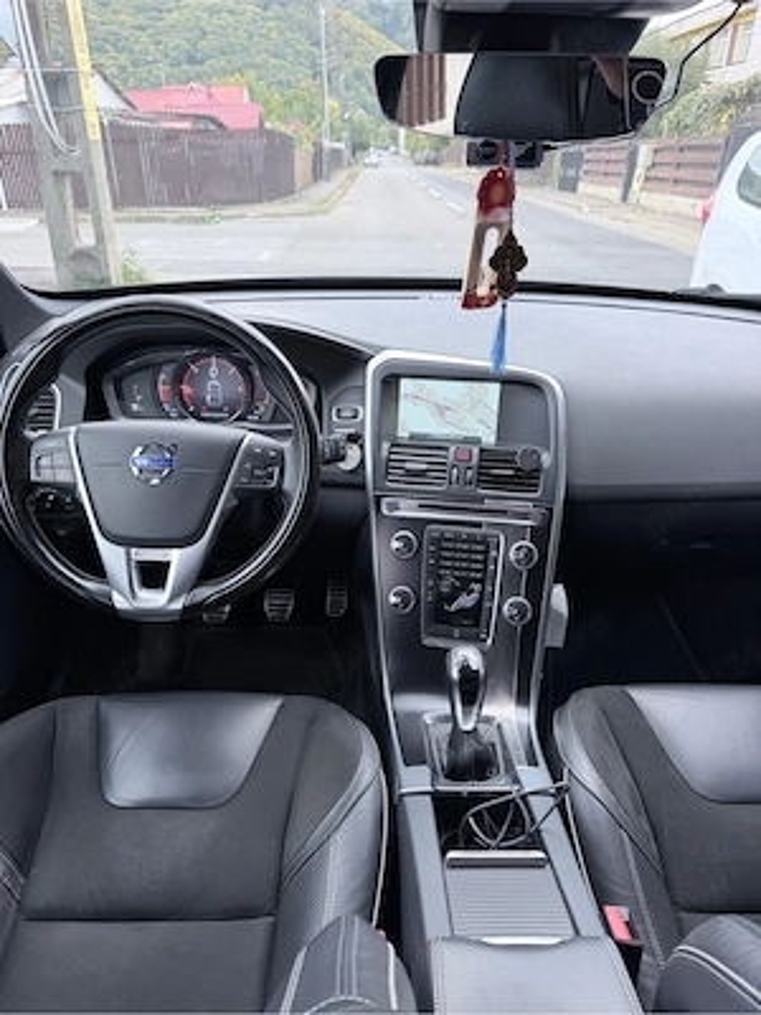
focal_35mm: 24
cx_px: 380
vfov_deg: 71.6
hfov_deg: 56.8
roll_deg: -0.1
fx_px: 703
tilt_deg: -26.3
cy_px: 508
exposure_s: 1/125
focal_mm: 6.76
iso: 80
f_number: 1.78
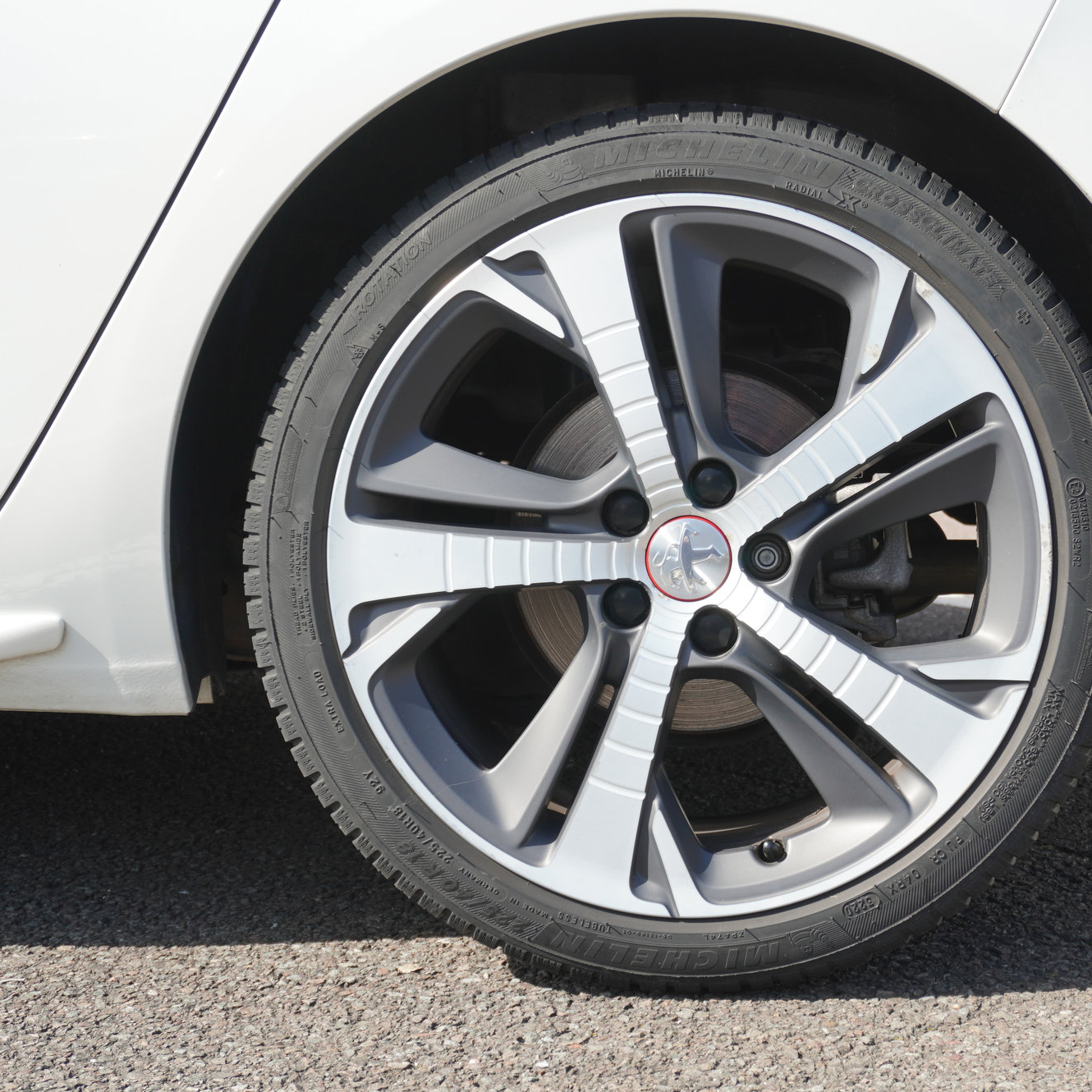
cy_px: 545
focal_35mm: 56
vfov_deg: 30.7
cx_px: 704
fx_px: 1986
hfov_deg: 30.6
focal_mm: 29
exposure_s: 1/100
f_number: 5.6
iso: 100
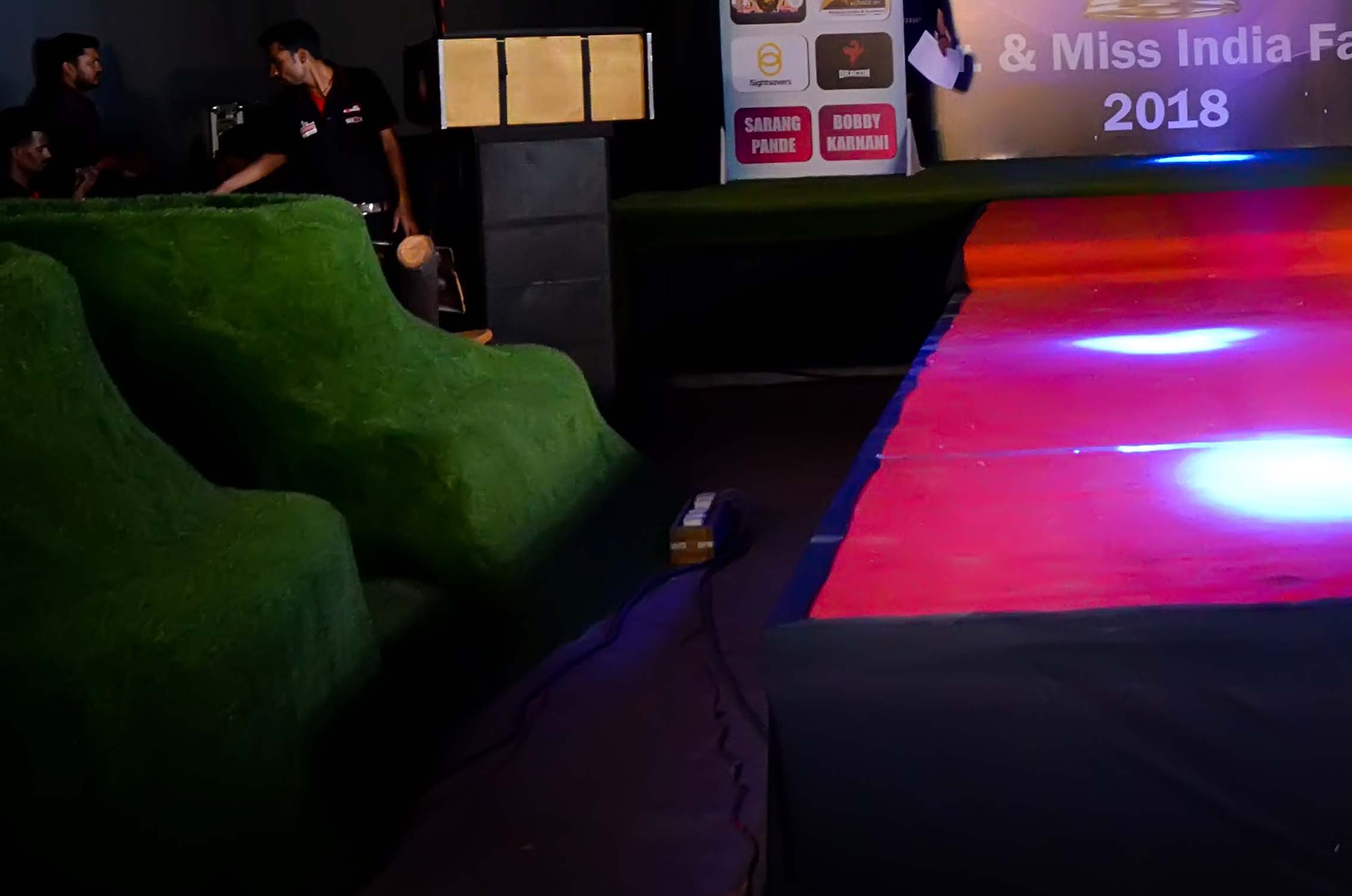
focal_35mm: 81
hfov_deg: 24.2
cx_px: 1264
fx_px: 3039
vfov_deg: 16.5
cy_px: 57
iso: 4000
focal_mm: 25
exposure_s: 1/125
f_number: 9
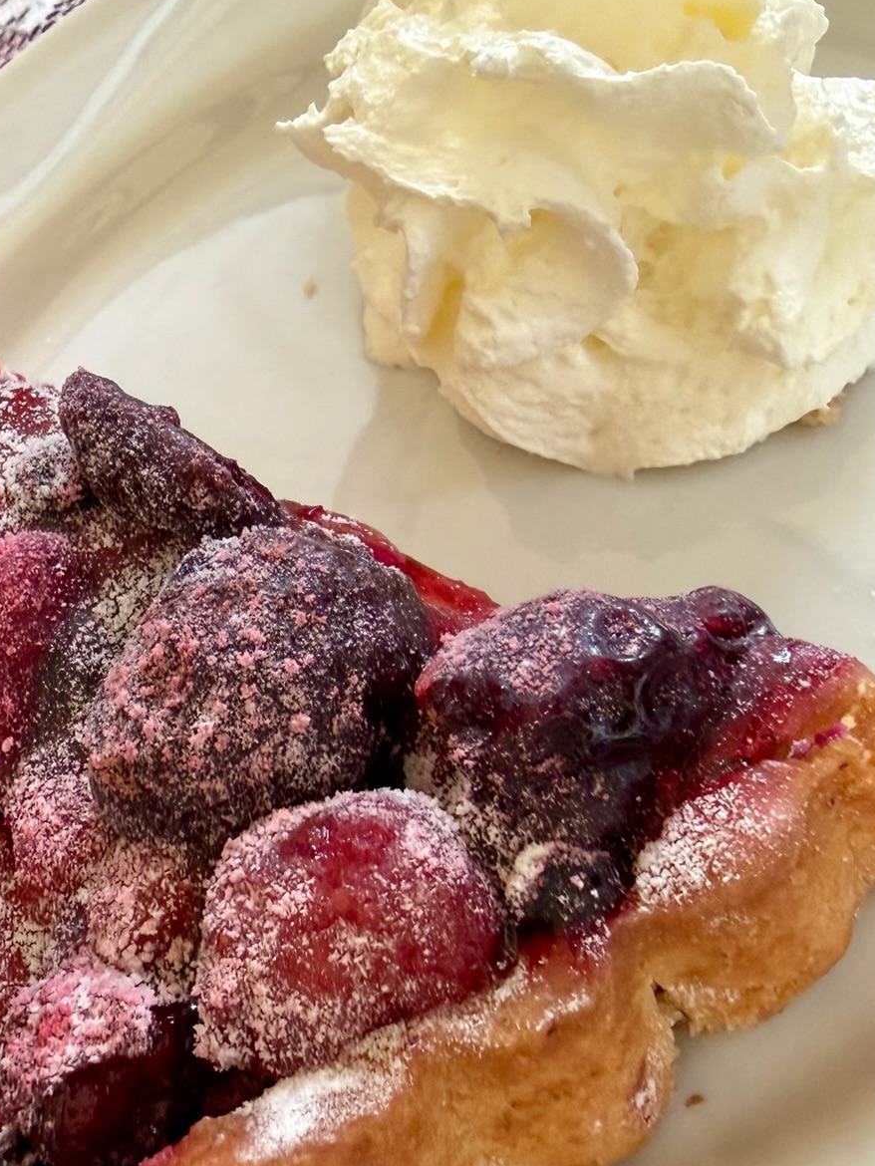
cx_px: 277
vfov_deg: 44.7
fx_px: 1415
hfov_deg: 34.0
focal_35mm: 42
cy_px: 513
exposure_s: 1/100
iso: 200
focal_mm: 2.22
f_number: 2.2
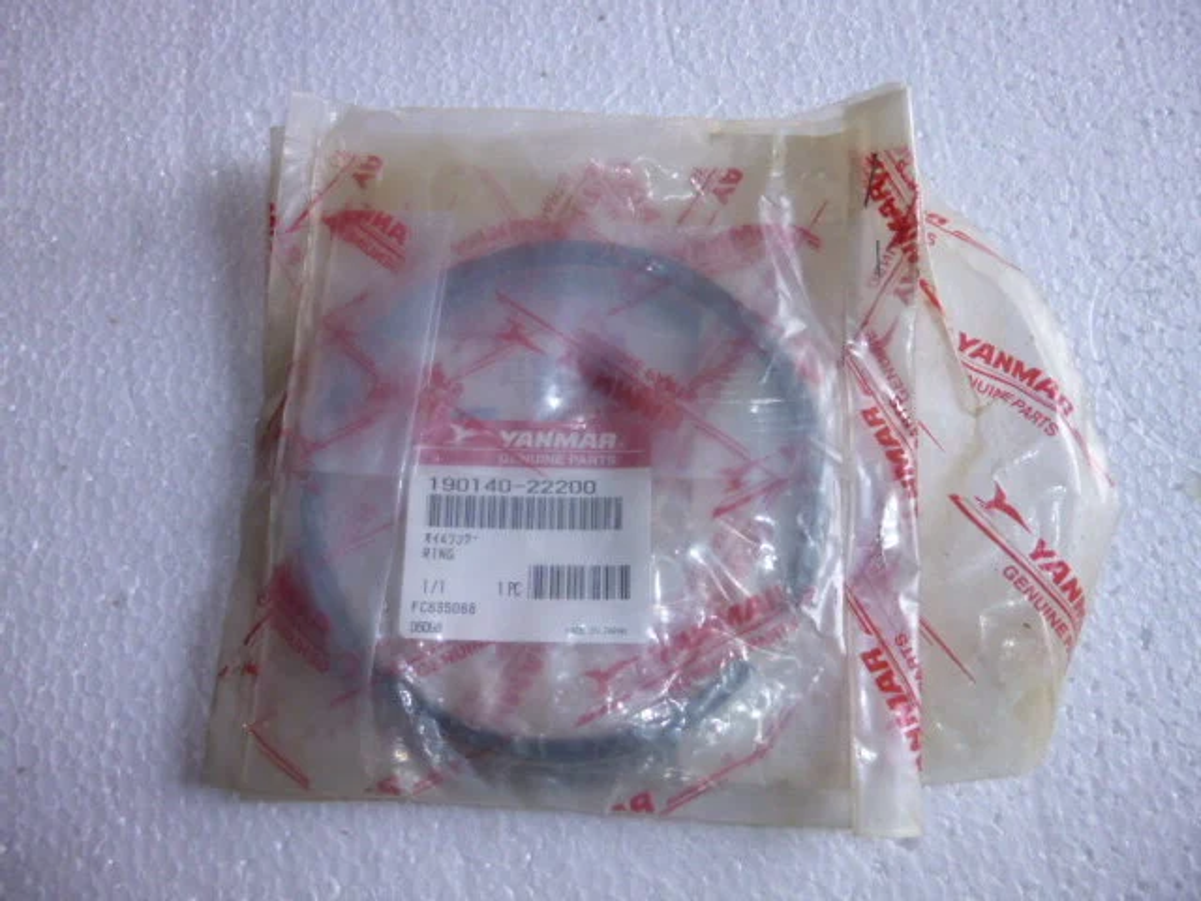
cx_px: 600
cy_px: 450
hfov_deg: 69.4
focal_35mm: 25
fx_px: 867
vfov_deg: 54.9
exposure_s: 1/60
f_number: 3.1
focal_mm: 4.5
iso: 100
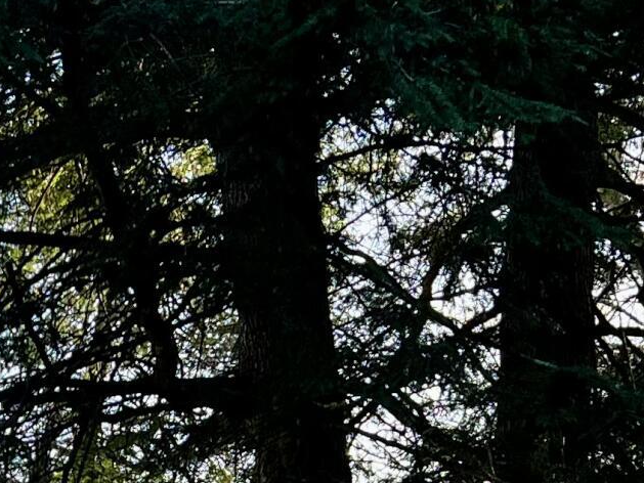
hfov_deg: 15.5
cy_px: 652
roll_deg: +0.1
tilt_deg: +3.6
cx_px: -47
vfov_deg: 11.6
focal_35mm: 124
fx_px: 2307
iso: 50
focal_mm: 5.7
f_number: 1.5
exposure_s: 1/408
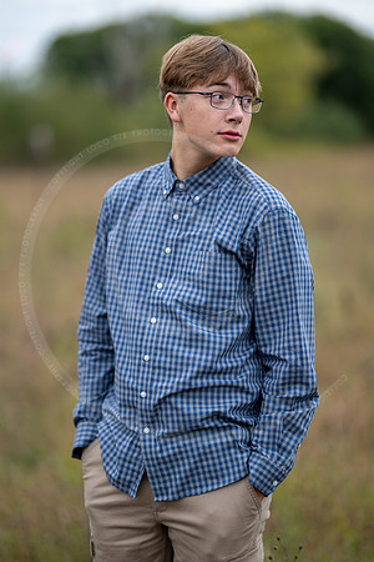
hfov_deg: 16.1
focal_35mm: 85
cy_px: 281
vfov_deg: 23.9
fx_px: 1324
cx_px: 187
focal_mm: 85
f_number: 1.2
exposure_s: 1/400
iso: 500
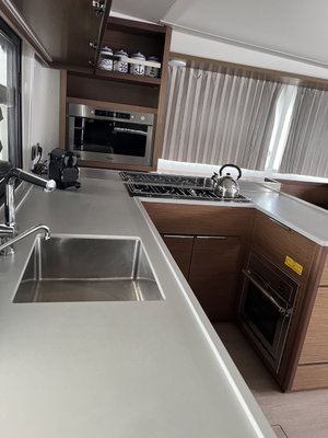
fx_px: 328
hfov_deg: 53.1
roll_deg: -6.7
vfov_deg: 67.3
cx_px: 164
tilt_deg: -16.9
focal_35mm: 26
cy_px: 219
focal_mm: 5.1
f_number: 1.6
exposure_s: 1/60
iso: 200
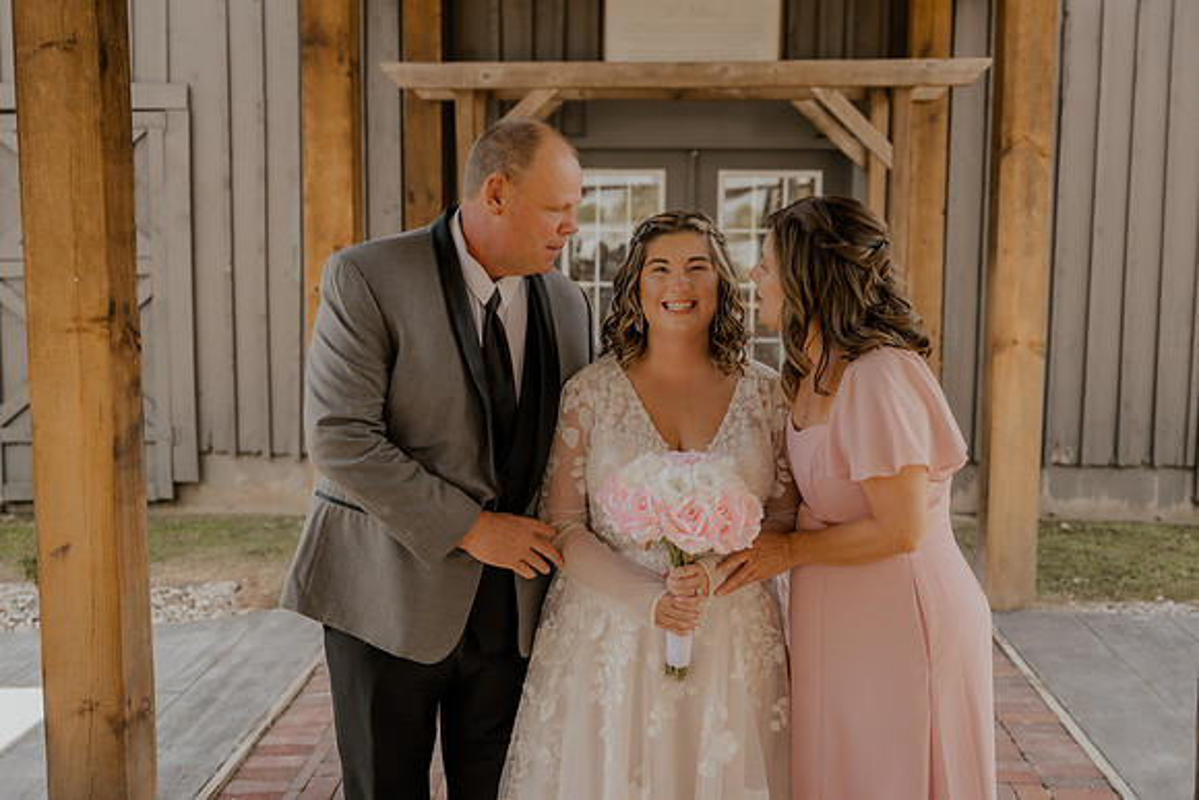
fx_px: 1418
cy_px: 400
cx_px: 600
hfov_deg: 45.8
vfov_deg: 31.5
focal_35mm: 43
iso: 250
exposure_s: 1/400
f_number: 3.2
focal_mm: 40
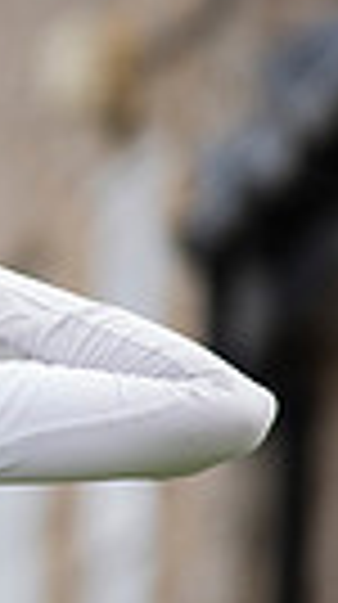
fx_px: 21783
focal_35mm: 1362
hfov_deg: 0.9
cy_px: 439
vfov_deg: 1.6
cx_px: -784
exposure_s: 1/1250
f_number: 5
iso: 800
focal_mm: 300
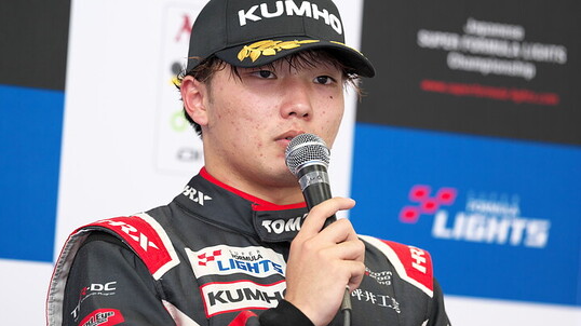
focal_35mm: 284
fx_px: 4373
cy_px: 160
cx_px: 290
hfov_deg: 7.6
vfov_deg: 4.3
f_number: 2.8
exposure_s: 1/200
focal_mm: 180
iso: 400
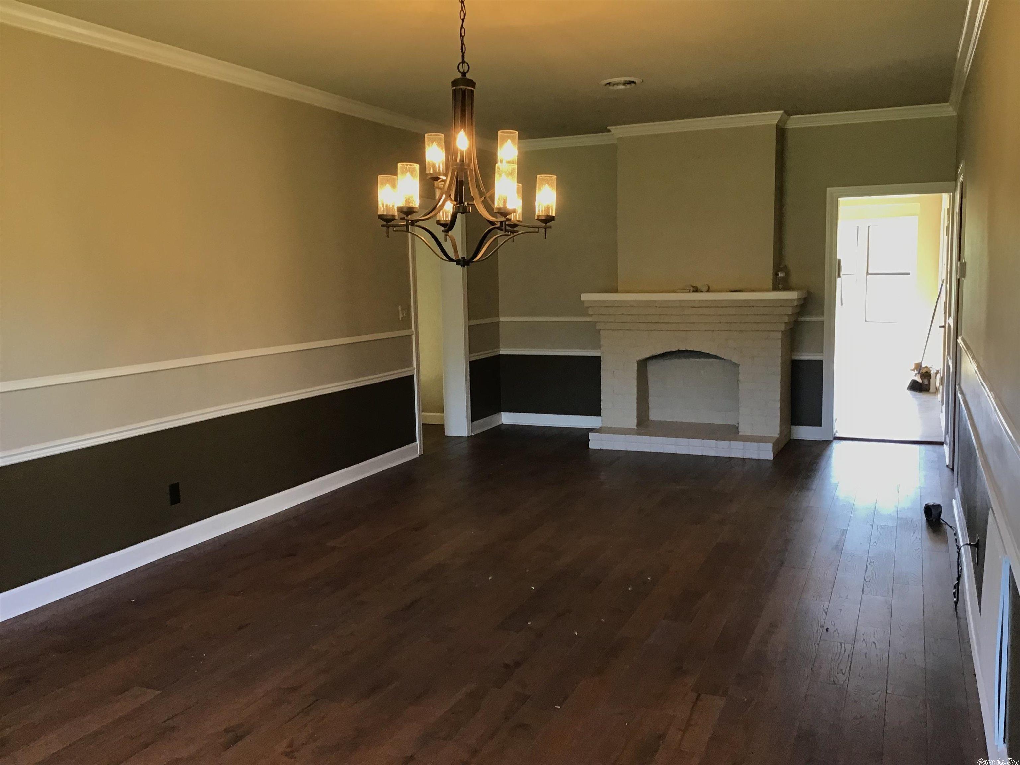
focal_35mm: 31
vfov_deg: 45.4
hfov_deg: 58.4
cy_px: 382
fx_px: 913
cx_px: 510
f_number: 2.4
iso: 64
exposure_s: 1/30
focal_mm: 3.3
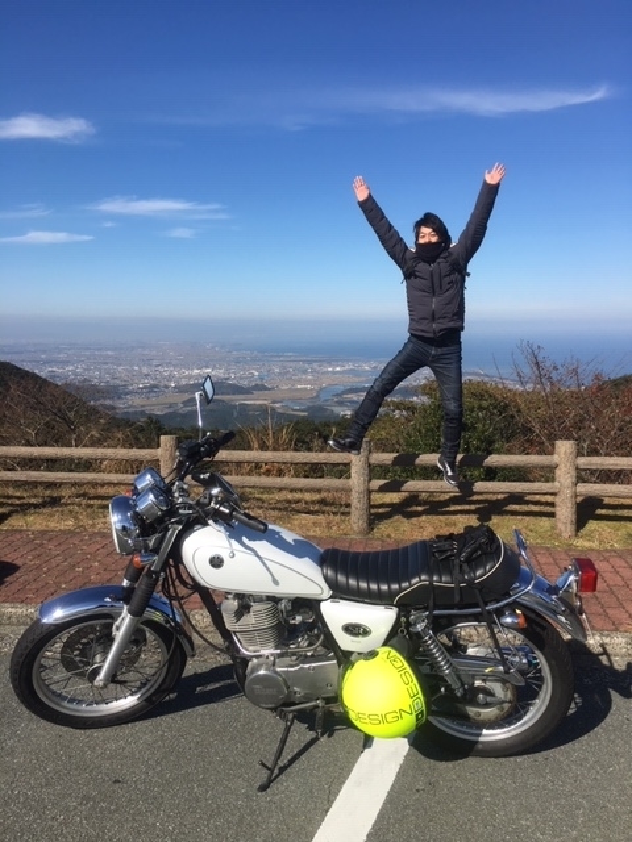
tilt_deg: -7.5
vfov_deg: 61.7
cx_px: 316
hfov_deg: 48.2
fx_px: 706
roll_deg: +0.7
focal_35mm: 29
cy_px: 421
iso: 25
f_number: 2.2
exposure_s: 1/2024
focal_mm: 4.15
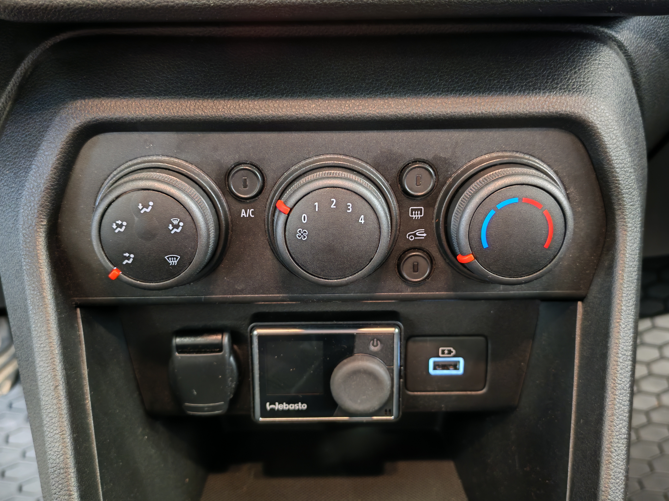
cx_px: 334
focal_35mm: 32
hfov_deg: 56.8
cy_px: 250
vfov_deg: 44.2
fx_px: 618
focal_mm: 6.12
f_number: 1.9
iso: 4000
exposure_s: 1/20
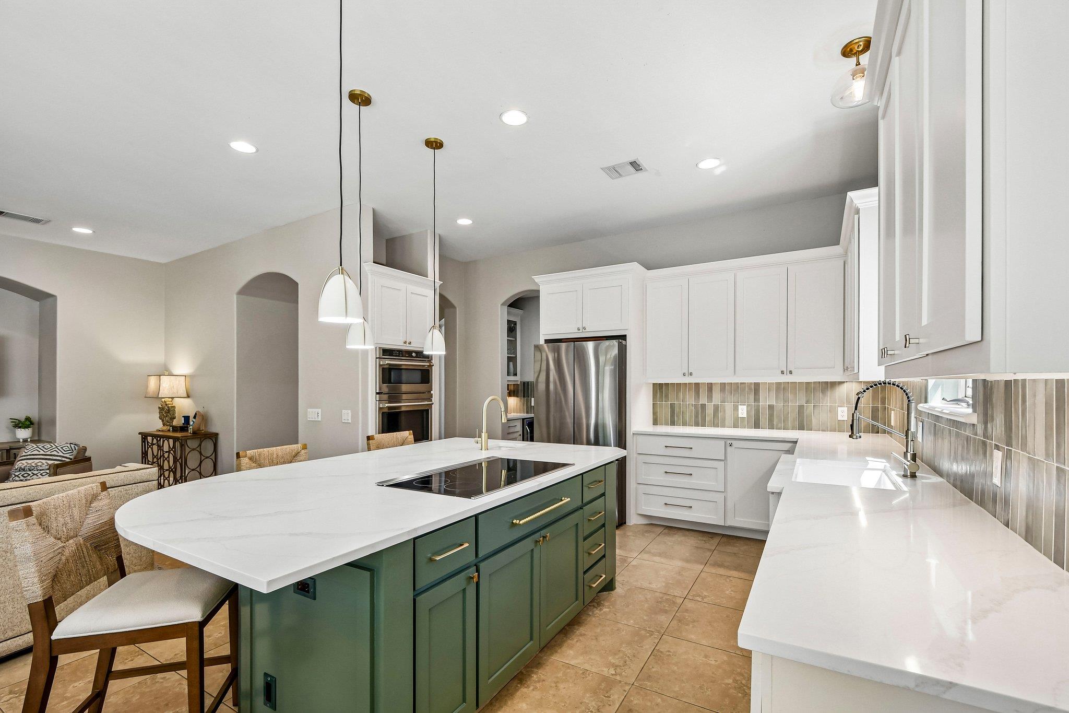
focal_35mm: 15
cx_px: 534
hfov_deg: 100.4
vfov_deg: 77.3
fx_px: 445
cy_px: 356
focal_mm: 10
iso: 400
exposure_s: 1/100
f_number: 7.1
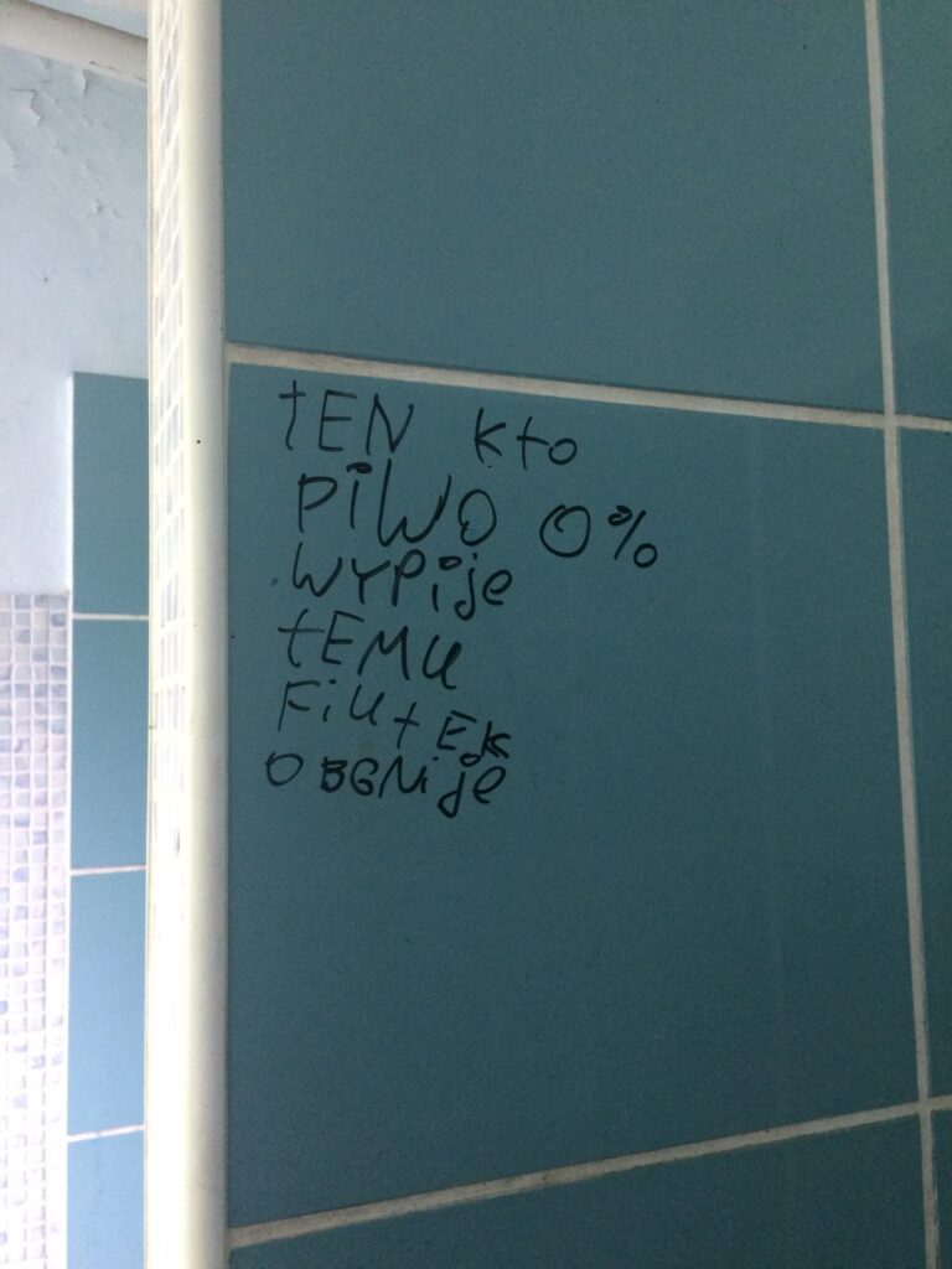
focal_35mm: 29
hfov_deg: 48.2
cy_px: 634
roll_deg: +1.4
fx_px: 1063
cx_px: 476
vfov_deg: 61.7
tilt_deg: +3.4
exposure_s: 1/33
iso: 250
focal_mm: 4.15
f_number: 2.2
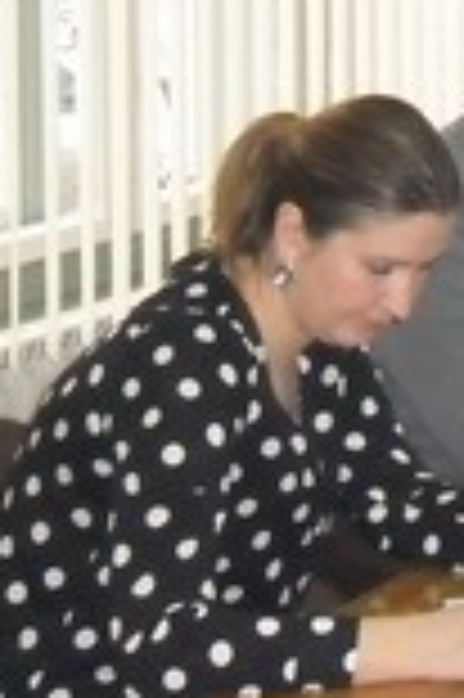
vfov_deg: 15.6
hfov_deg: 9.5
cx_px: 1122
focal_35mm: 127
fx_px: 2461
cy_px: -110
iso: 400
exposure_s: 1/45
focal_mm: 4.9
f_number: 3.5
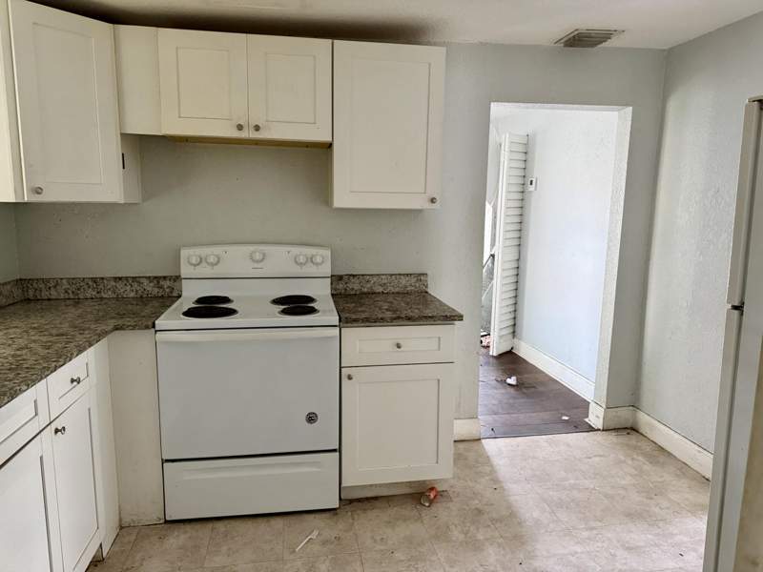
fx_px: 529
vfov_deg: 56.8
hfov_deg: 71.6
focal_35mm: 24
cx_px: 382
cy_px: 286
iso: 400
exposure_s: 1/60
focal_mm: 6.76
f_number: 1.78
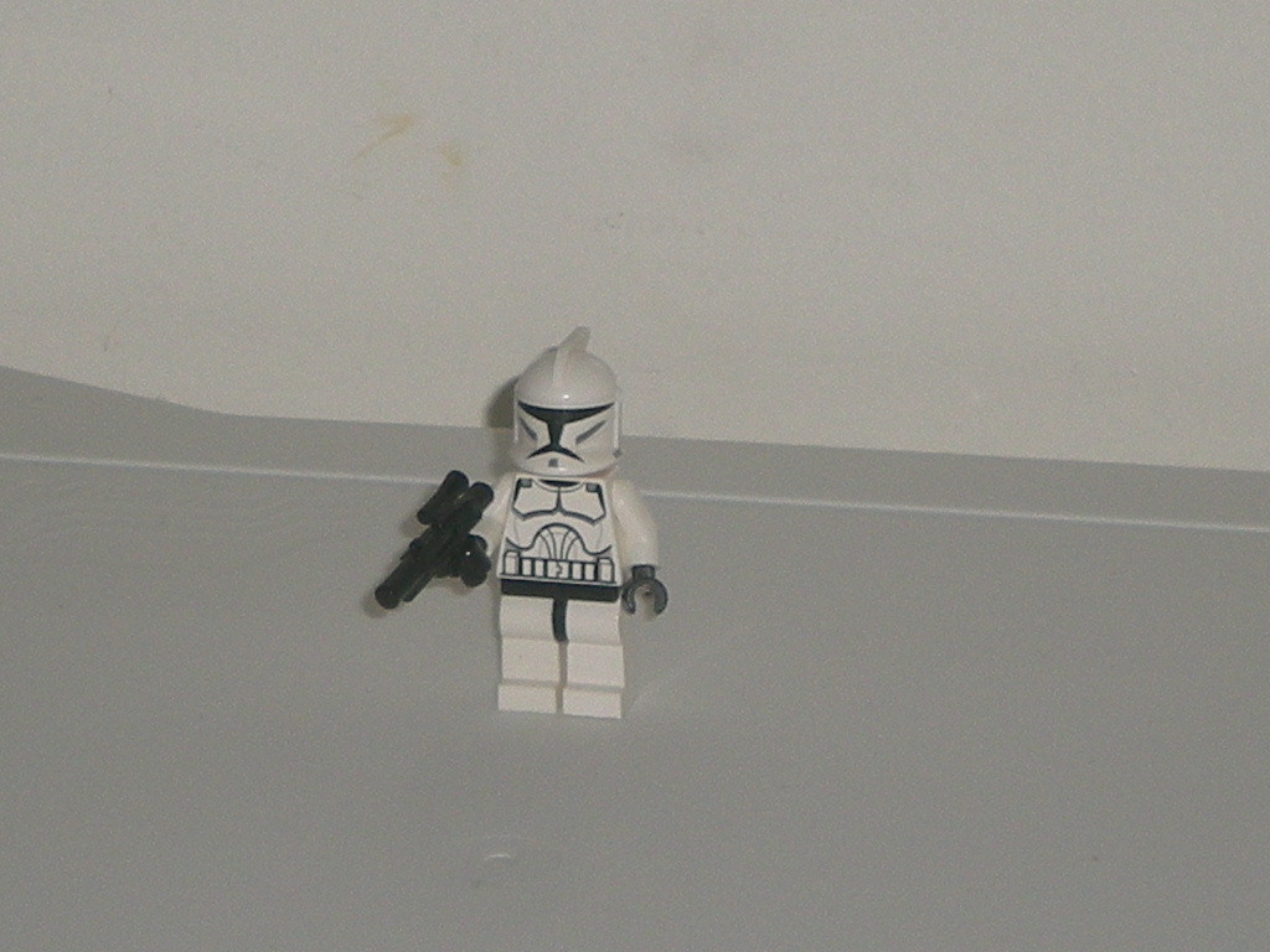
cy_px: 476
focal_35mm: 74
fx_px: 2715
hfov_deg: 26.3
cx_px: 635
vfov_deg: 19.9
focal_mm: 12.3
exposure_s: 1/120
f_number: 4.6
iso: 50
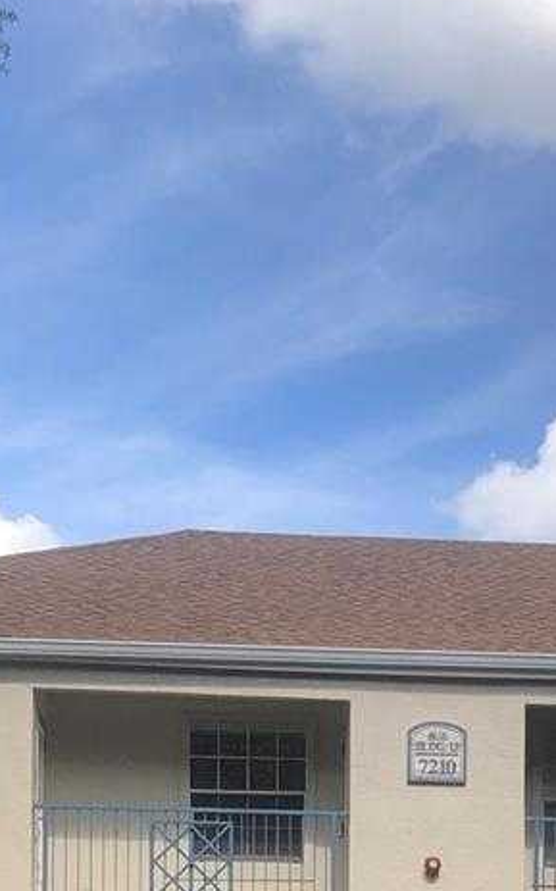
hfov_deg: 16.8
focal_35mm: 77
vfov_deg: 24.4
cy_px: 1062
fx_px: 1869
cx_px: 416
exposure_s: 1/1429
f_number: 1.8
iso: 20
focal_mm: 3.99
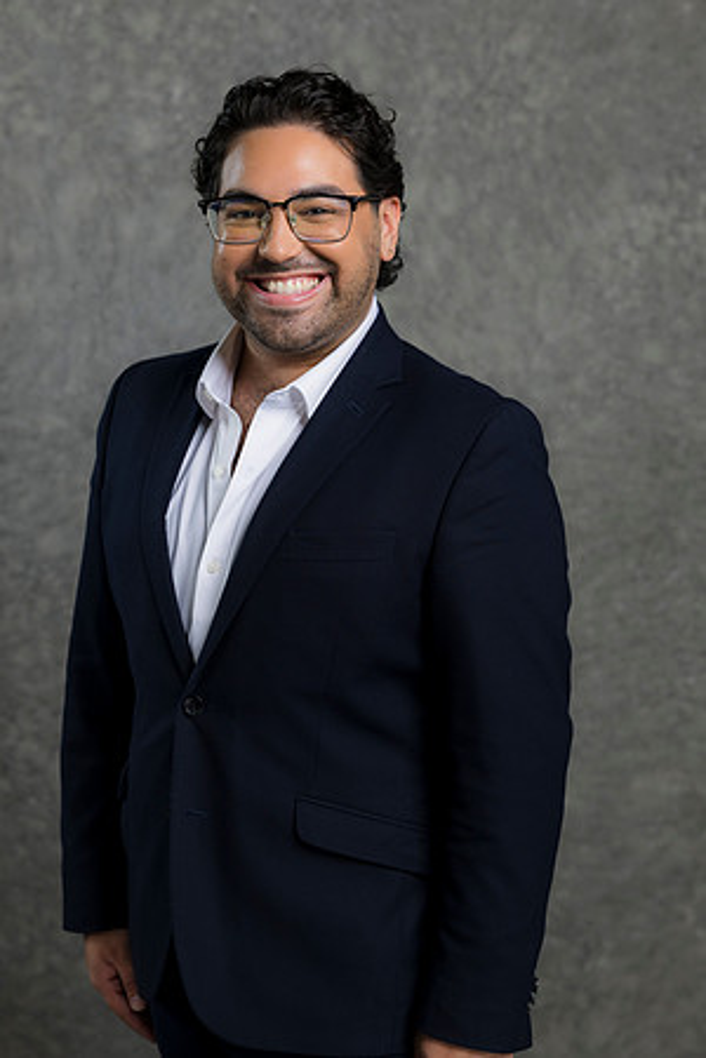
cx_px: 353
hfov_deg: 16.1
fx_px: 2500
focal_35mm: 85
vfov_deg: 23.9
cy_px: 529
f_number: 5
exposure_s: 1/200
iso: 125
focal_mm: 85
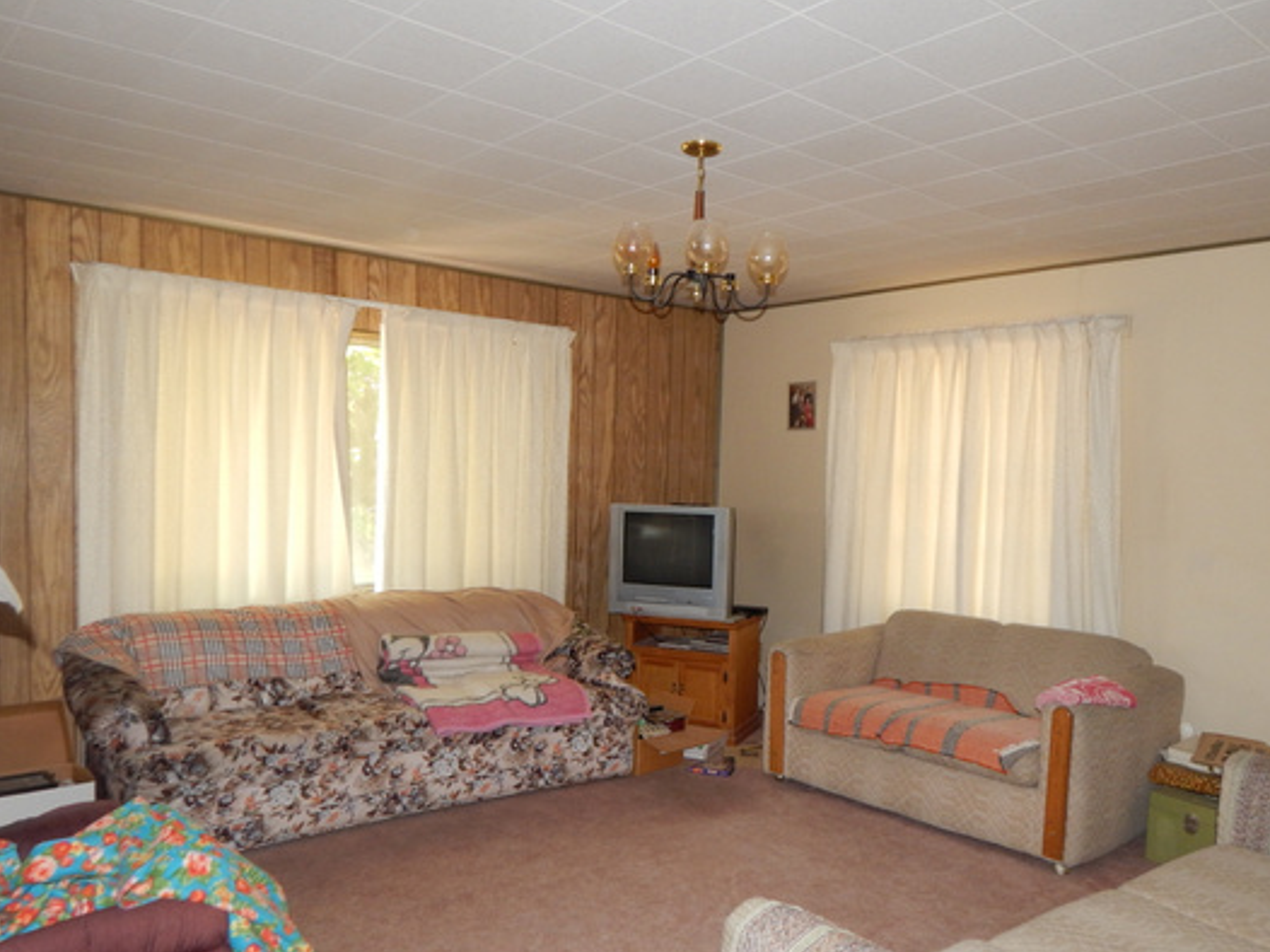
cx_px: 654
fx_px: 1027
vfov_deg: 49.5
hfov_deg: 63.5
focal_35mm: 28
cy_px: 546
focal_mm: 4
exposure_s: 1/30
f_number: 3
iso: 200
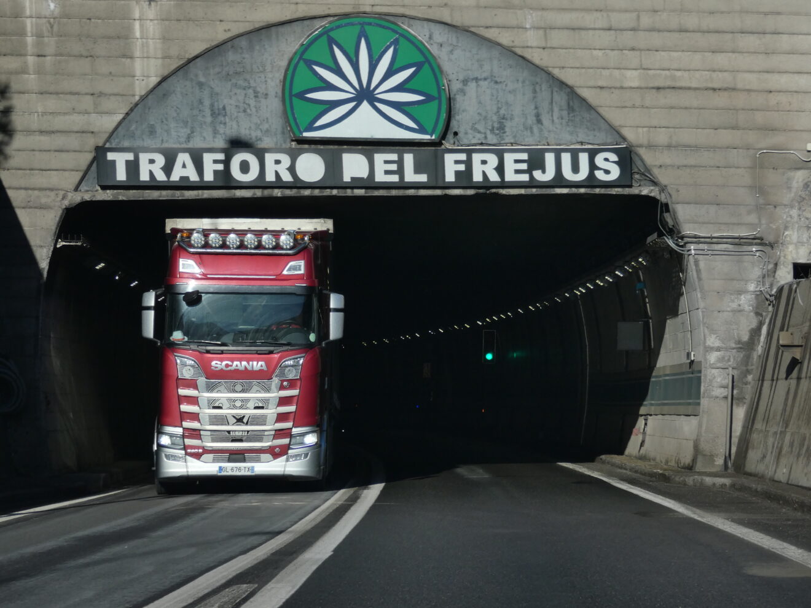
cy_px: 304
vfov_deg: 12.3
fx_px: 2811
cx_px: 406
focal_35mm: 120
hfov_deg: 16.4
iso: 80
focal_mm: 21.5
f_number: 5.1
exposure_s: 1/800
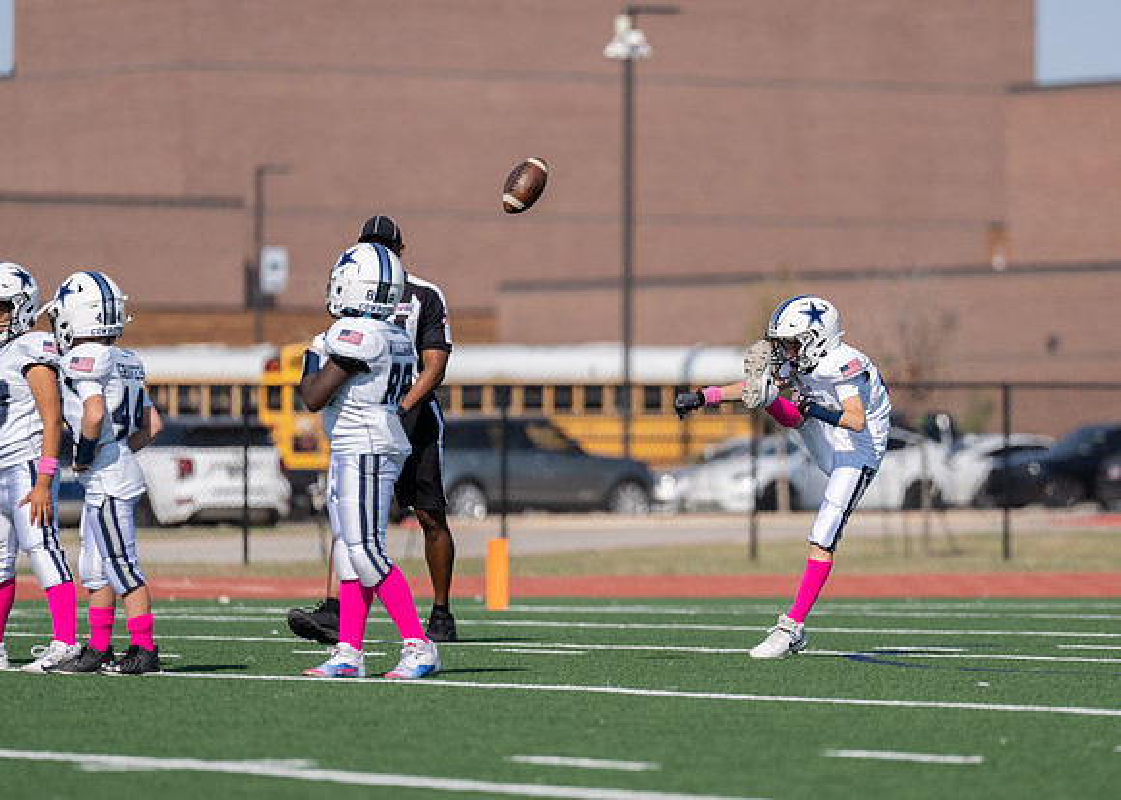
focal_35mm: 283
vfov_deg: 5.1
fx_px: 9009
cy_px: 395
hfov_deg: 7.1
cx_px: 713
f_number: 2.8
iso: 100
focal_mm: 200
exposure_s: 1/2500
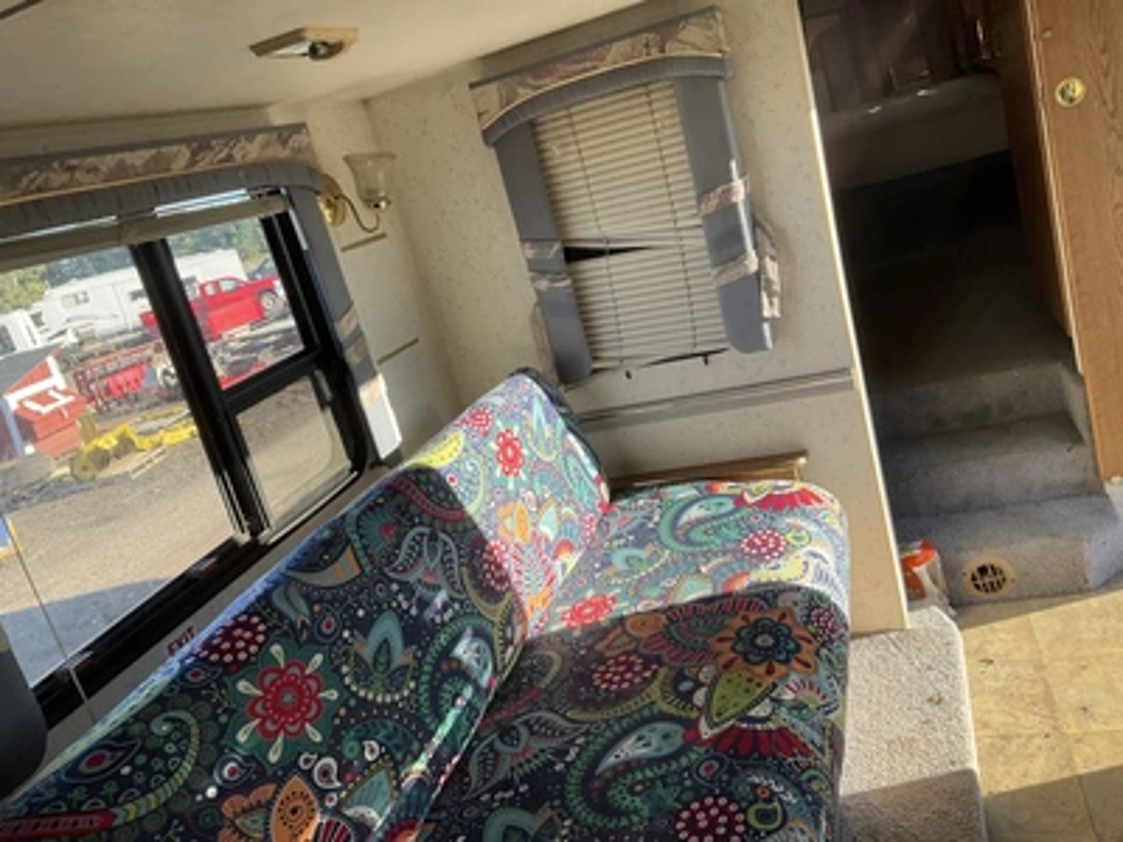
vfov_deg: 48.2
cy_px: 421
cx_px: 562
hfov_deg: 61.7
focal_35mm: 29
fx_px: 941
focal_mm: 3
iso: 25
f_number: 1.8
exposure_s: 1/264
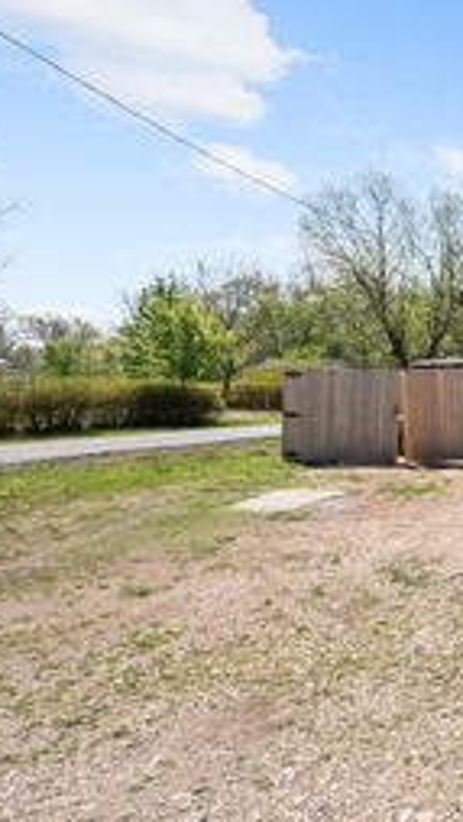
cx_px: 686
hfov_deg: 26.4
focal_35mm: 33
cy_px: 374
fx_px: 720
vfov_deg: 59.4
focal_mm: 16
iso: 200
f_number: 9
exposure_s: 1/200
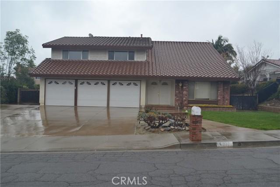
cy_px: 94
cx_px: 140
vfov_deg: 40.0
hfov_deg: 57.2
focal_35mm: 33
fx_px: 257
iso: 220
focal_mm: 22
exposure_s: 1/125
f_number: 5.6
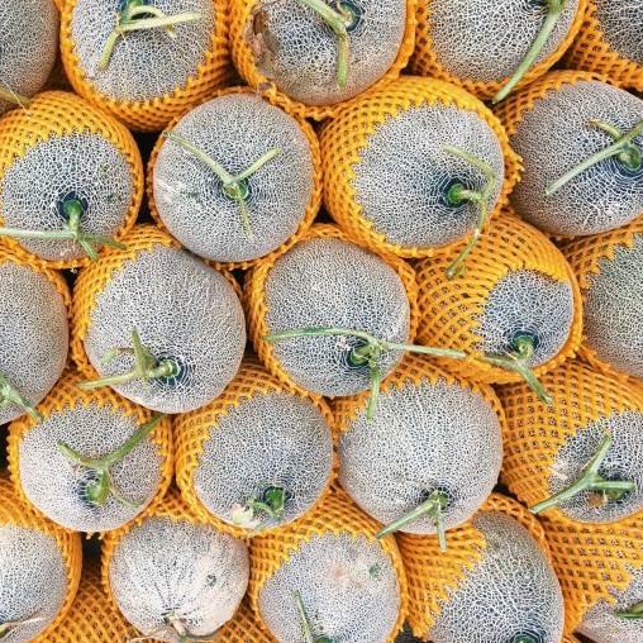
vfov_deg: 51.1
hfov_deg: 48.9
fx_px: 672
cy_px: 310
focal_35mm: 32
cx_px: 153
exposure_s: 1/129
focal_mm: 5.6
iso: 72
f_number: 1.57
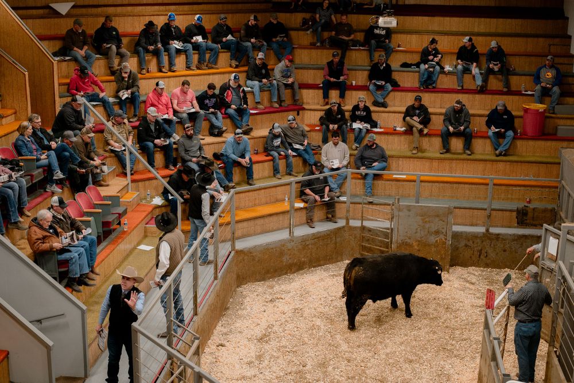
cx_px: 287
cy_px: 192
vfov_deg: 25.9
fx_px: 830
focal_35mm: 52
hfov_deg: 38.1
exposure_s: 1/500
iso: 2000
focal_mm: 50
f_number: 3.2
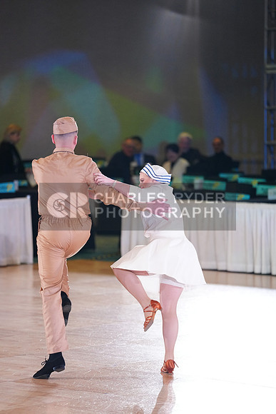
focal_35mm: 194
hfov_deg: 7.1
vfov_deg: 10.6
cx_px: 138
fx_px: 2229
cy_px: 207
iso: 2500
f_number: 2.8
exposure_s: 1/500
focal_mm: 194
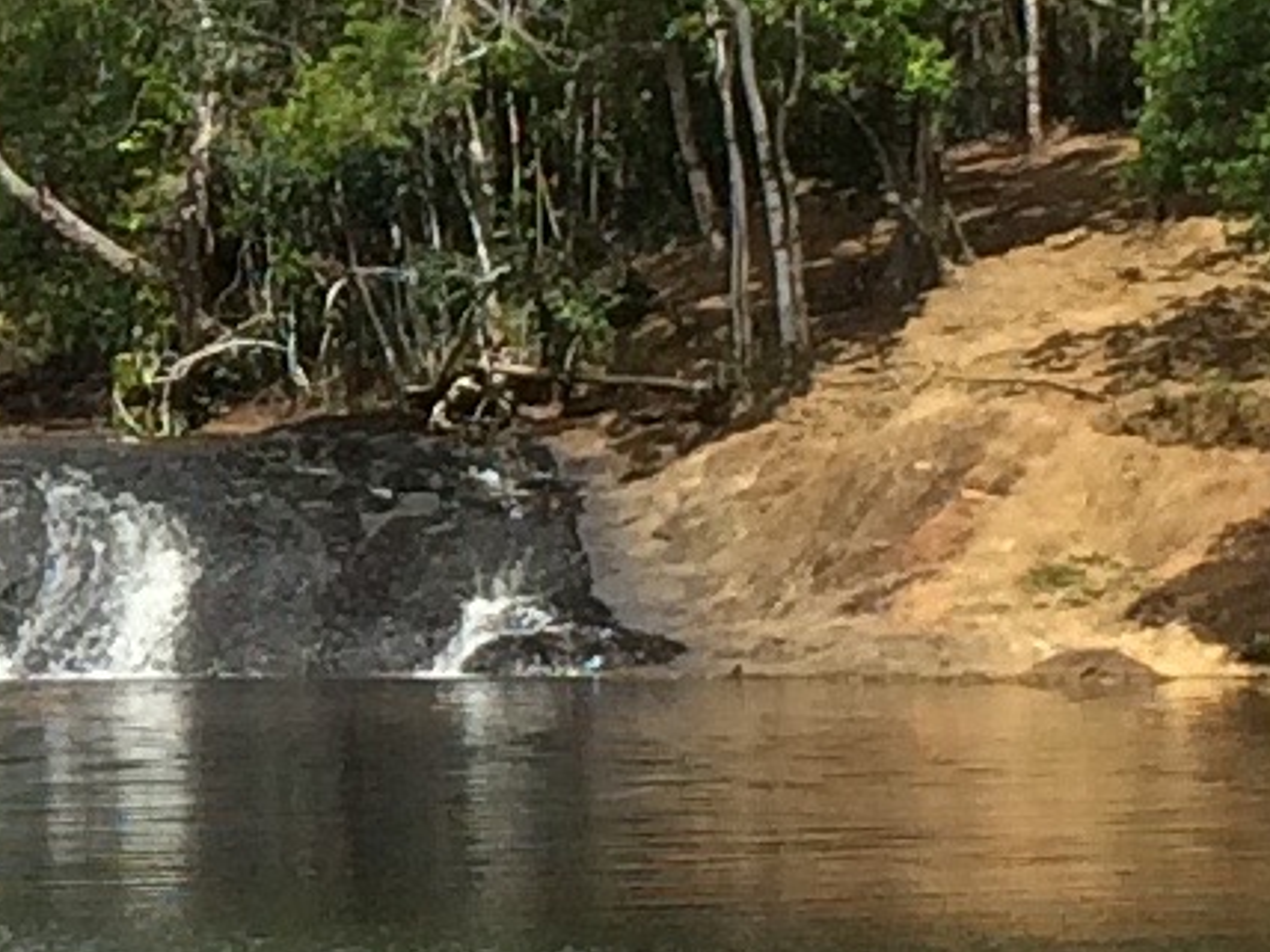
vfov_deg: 6.7
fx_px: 8108
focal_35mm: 221
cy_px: 445
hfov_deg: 8.8
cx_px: -424
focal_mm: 4.15
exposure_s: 1/2933
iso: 32
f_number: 2.2
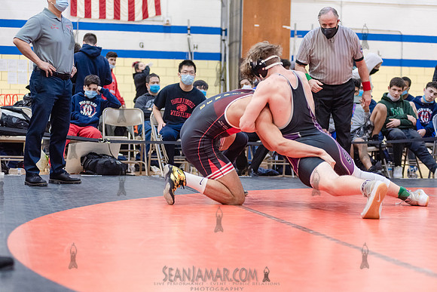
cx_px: 218
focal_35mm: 80
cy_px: 146
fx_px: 971
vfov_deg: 17.1
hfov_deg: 25.4
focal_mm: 80
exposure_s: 1/320
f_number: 3.5
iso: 4000
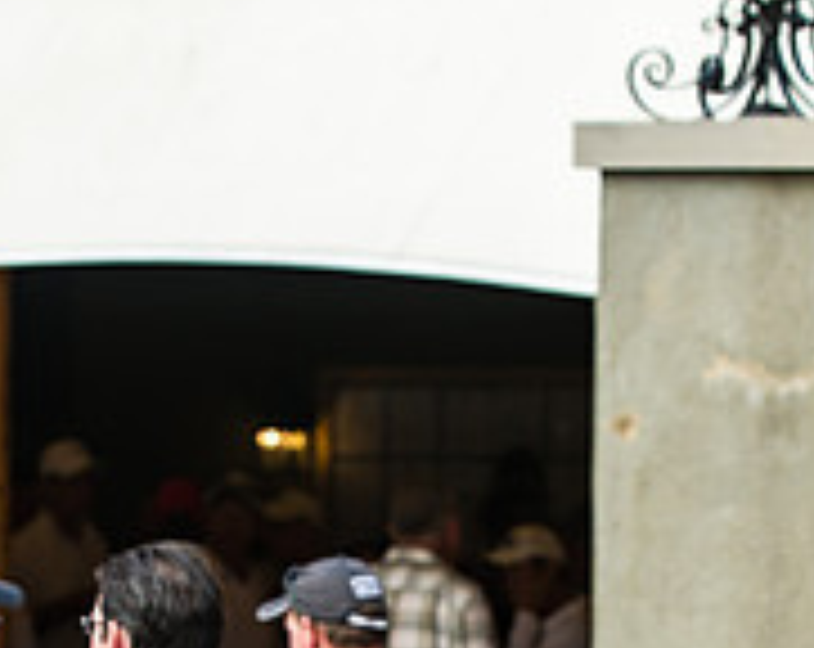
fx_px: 5793
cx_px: 378
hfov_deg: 8.0
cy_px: 814
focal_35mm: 241
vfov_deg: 6.4
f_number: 4
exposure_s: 1/400
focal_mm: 80
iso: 200
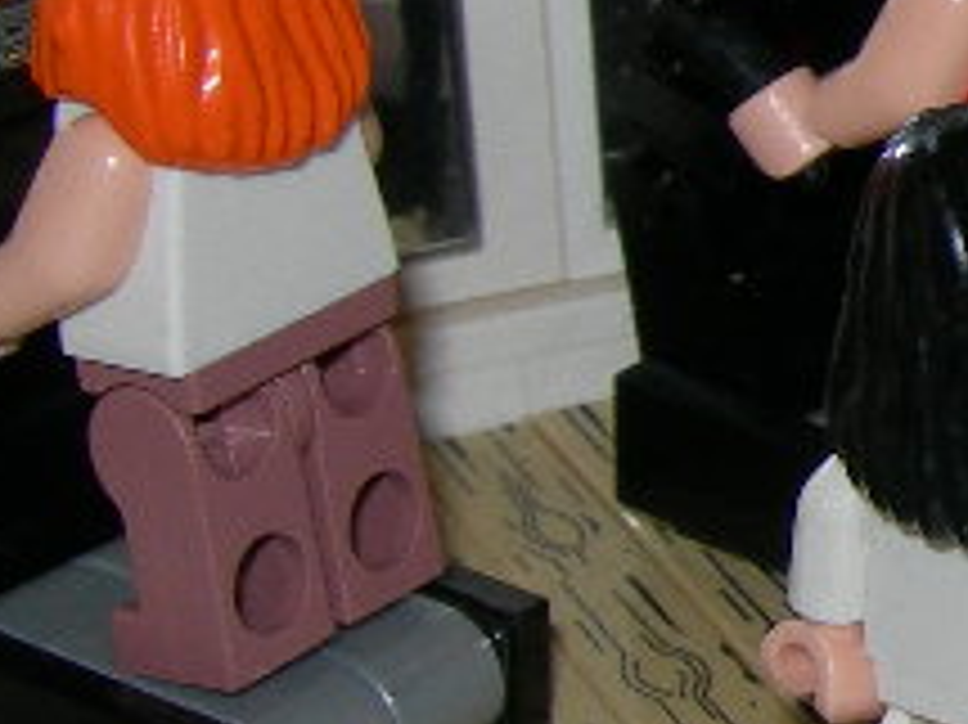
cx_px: 1913
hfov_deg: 10.1
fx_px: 5059
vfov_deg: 8.2
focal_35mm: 181
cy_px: 265
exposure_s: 1/60.1
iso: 50
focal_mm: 7.8
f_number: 4.8
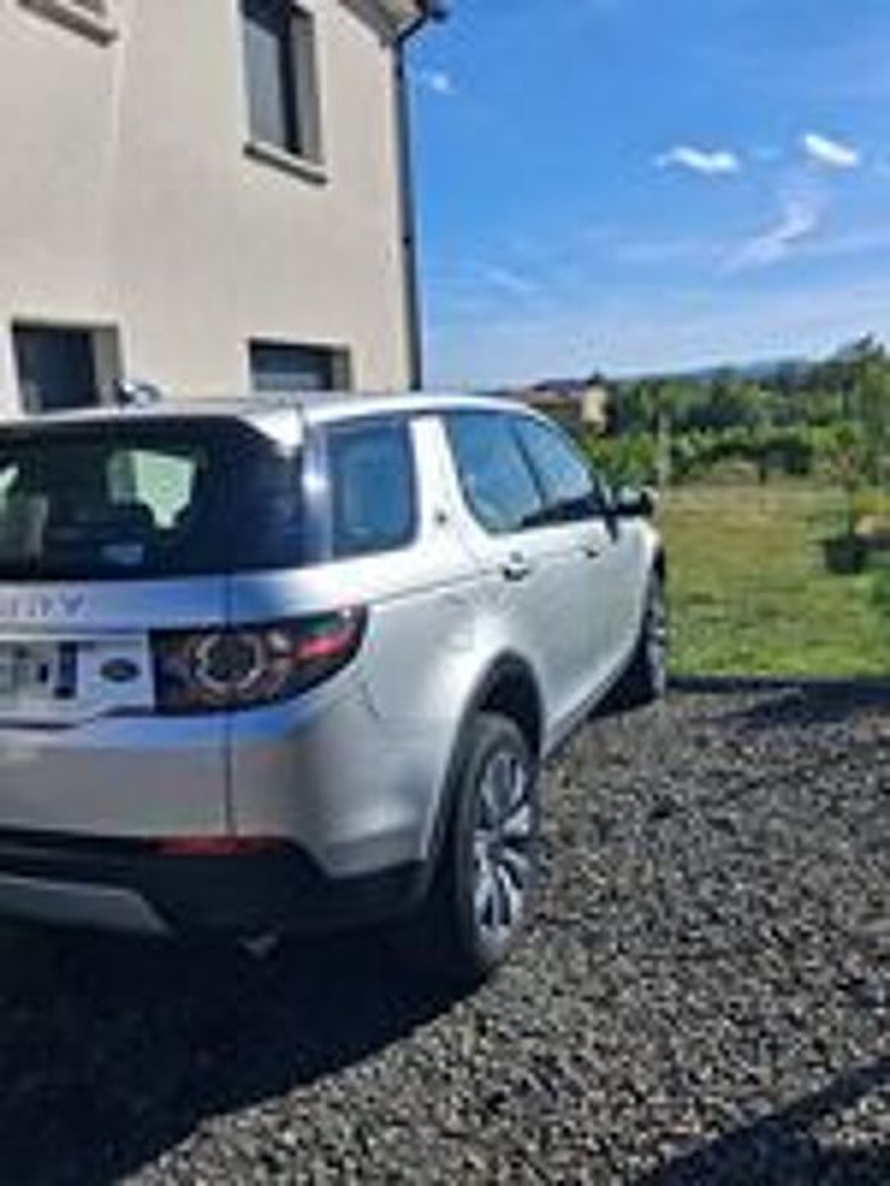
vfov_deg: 65.3
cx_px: 445
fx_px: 926
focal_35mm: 27
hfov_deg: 51.4
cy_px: 593
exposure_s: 1/1179
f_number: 1.8
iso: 20
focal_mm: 4
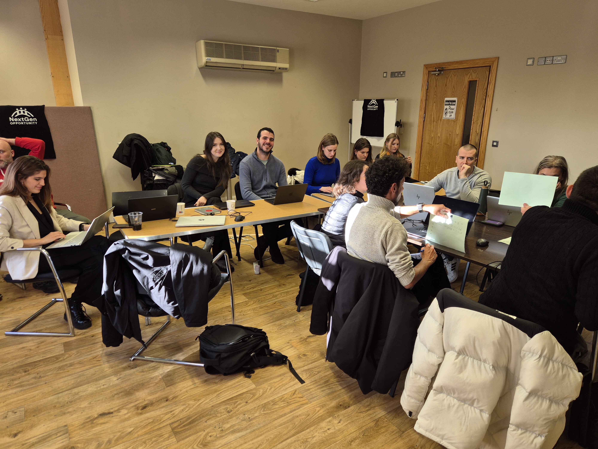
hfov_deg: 73.9
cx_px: 299
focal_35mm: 23
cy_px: 224
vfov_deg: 58.9
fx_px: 397
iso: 50
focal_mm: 5.4
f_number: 1.8
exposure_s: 1/100
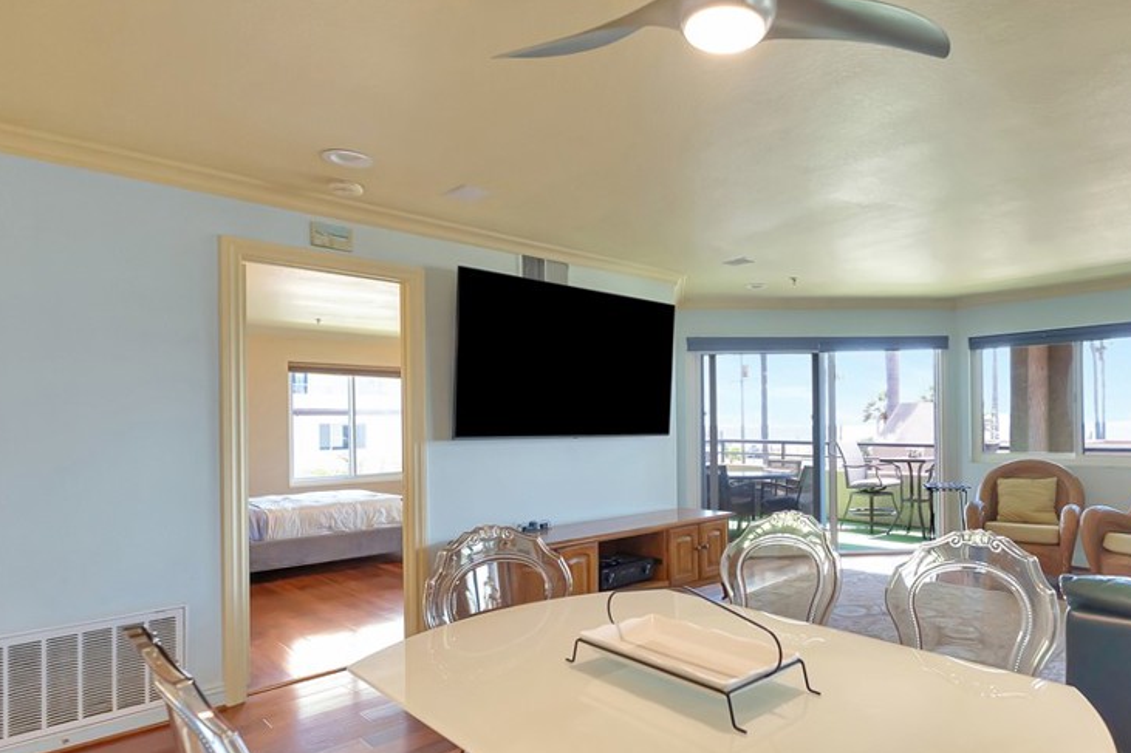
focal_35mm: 21
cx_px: 707
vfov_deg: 59.3
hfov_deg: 79.7
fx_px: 660
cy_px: 422
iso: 320
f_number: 2.8
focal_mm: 10
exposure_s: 1/320
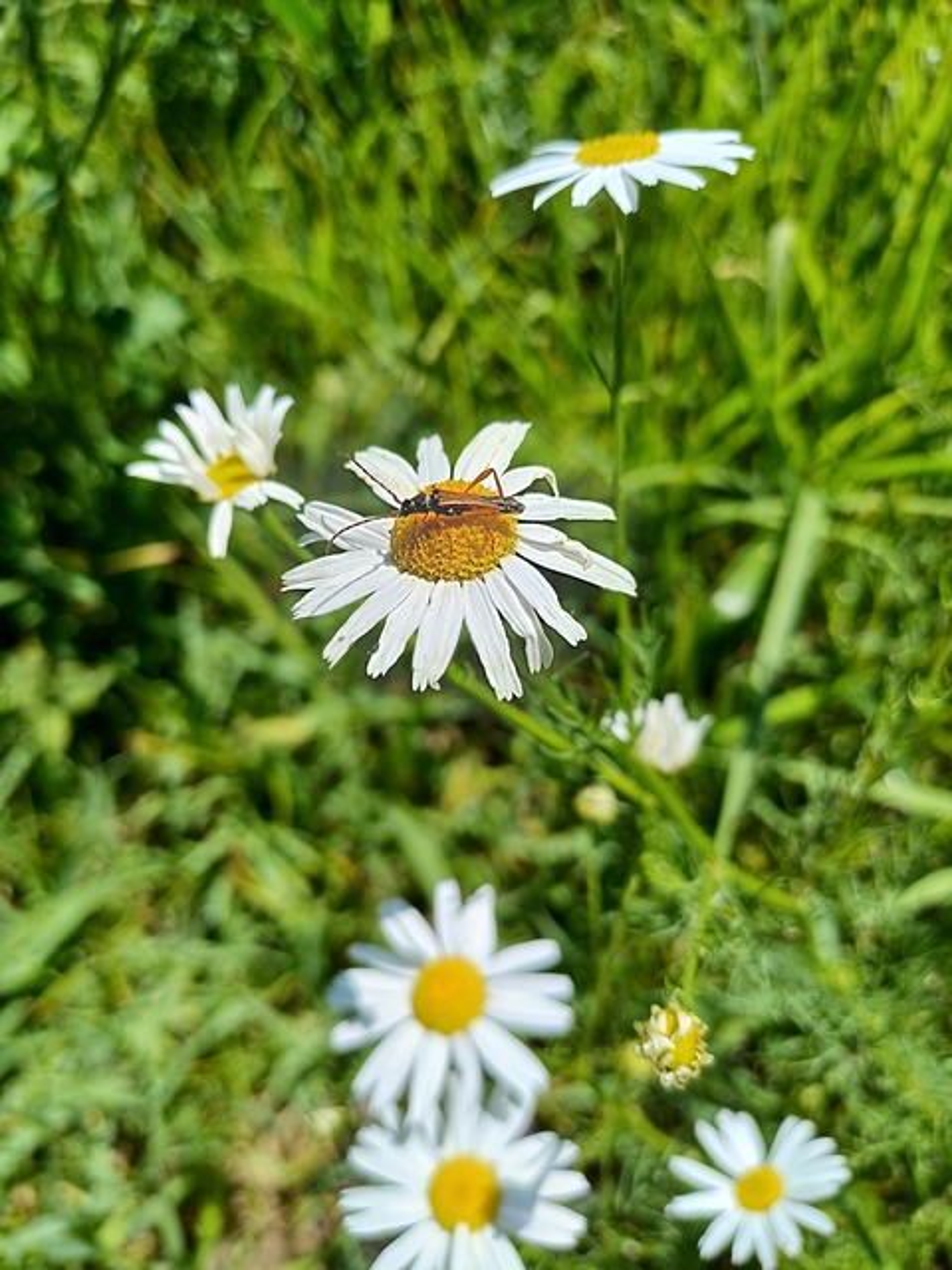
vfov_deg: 69.4
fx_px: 917
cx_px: 476
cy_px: 635
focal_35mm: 25
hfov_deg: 54.9
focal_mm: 4.65
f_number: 1.8
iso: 50
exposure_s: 1/1353
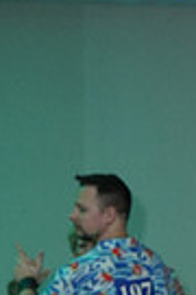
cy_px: 479
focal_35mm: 181
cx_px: 380
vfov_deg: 10.8
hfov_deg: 7.3
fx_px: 1478
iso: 3200
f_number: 4.5
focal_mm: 42
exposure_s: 1/200
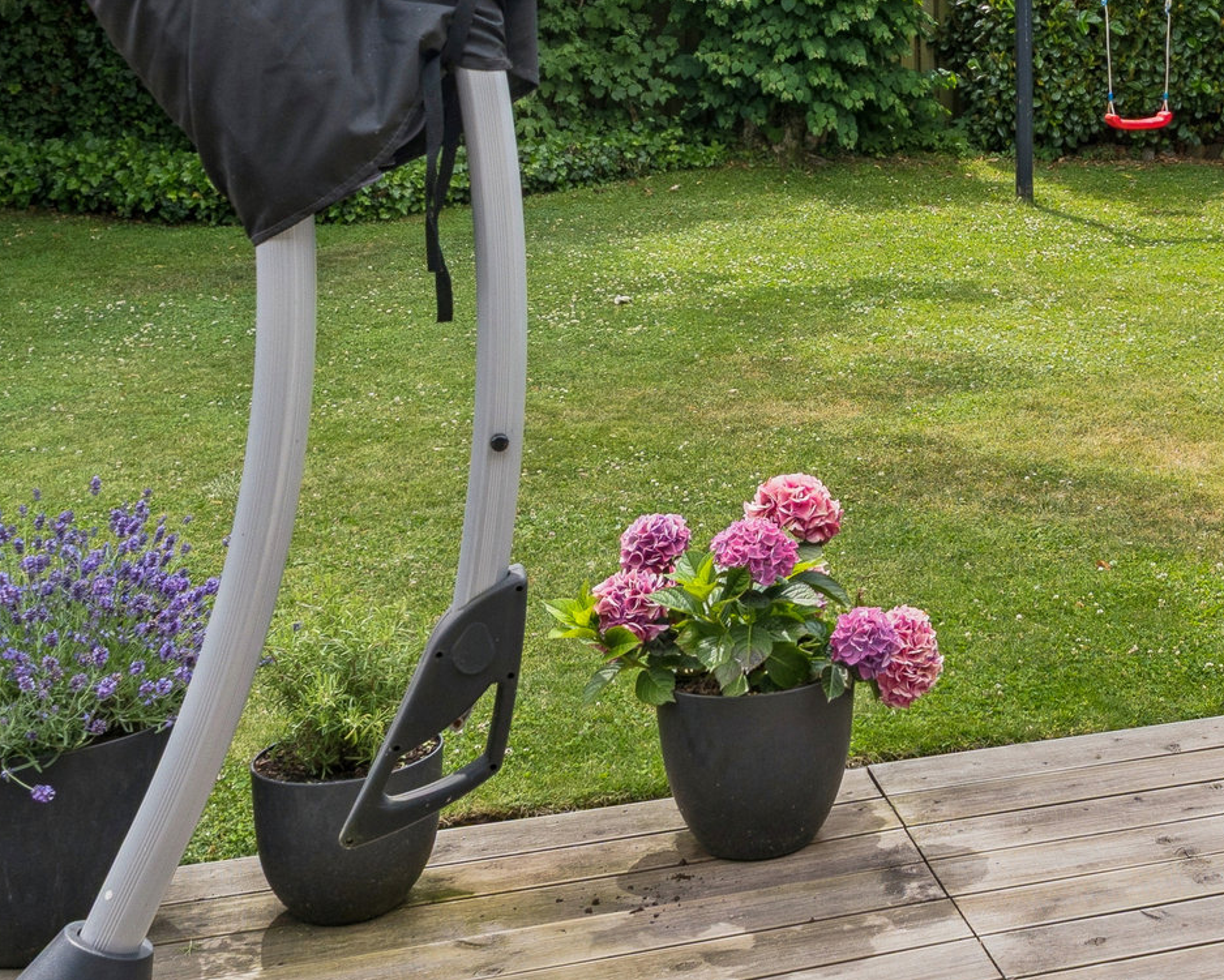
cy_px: -14
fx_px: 2038
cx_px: 1165
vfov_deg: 25.6
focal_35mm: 56
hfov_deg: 31.4
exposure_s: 1/125
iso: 100
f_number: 7.1
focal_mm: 12.5
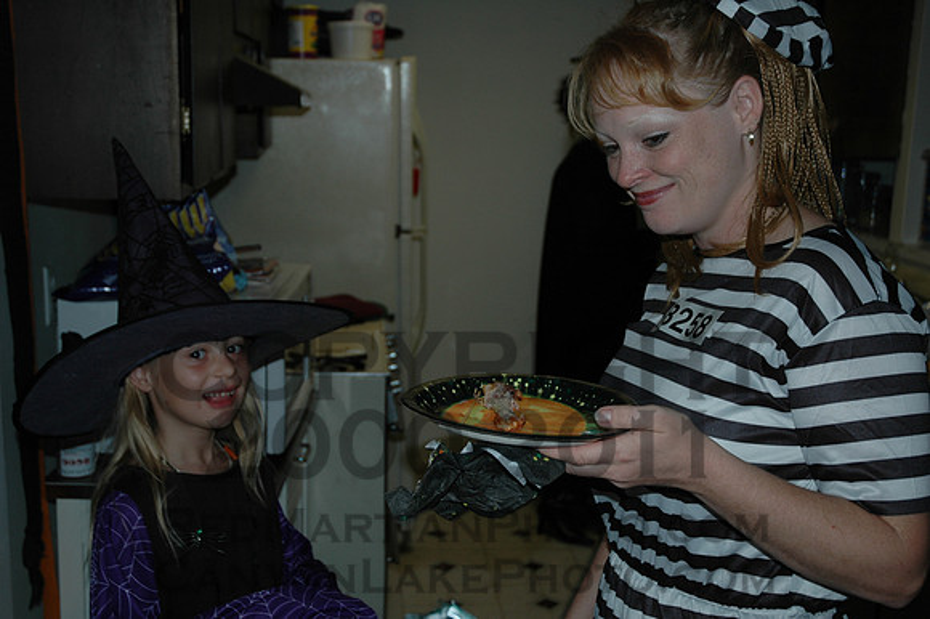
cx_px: 465
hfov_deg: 42.3
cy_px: 310
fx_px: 1201
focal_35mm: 46
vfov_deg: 28.9
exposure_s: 1/60
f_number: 4
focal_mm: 31
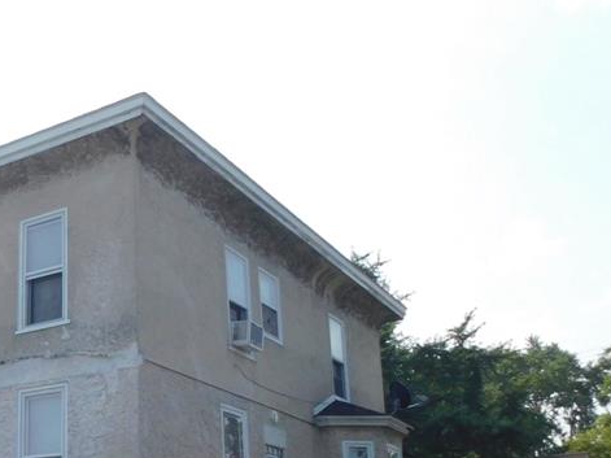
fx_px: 882
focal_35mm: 50
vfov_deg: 28.2
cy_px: 391
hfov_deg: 34.9
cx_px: 8
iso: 125
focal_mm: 4
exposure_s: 1/400
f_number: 6
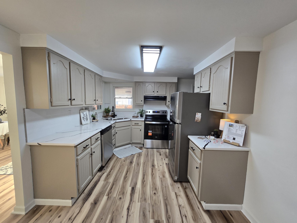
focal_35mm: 13
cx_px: 148
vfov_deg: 89.9
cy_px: 112
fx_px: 112
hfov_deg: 106.2
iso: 80
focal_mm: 2.2
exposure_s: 1/60
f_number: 2.2
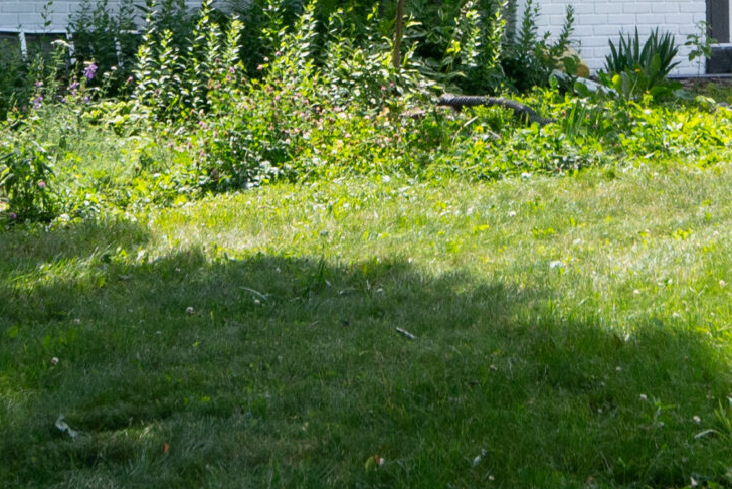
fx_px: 2359
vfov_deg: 11.2
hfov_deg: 17.5
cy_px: -309
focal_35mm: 116
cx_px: 559
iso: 400
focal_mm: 22
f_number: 8
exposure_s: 1/500
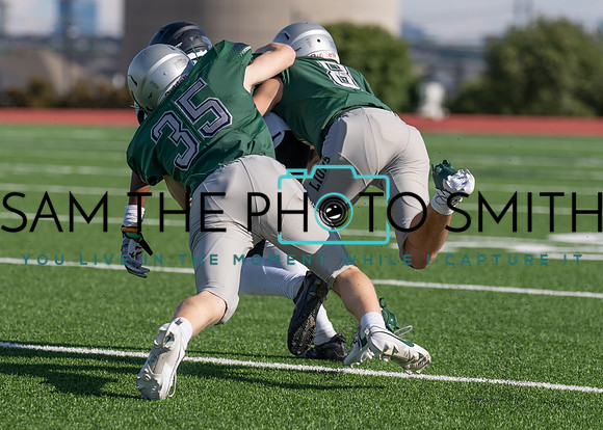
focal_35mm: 201
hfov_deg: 10.0
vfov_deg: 7.2
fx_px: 3441
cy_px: 276
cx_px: 216
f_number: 2.8
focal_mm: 133
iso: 100
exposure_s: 1/3200
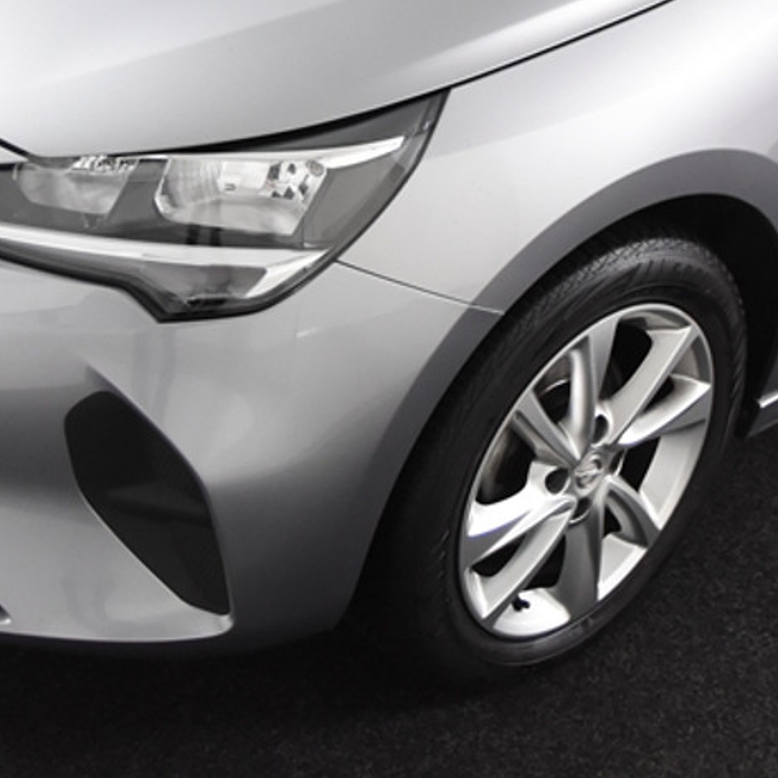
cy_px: 32
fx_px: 2314
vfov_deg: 18.7
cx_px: 497
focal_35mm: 91
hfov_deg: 19.0
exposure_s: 1/50
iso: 1600
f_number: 3.5
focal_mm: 24
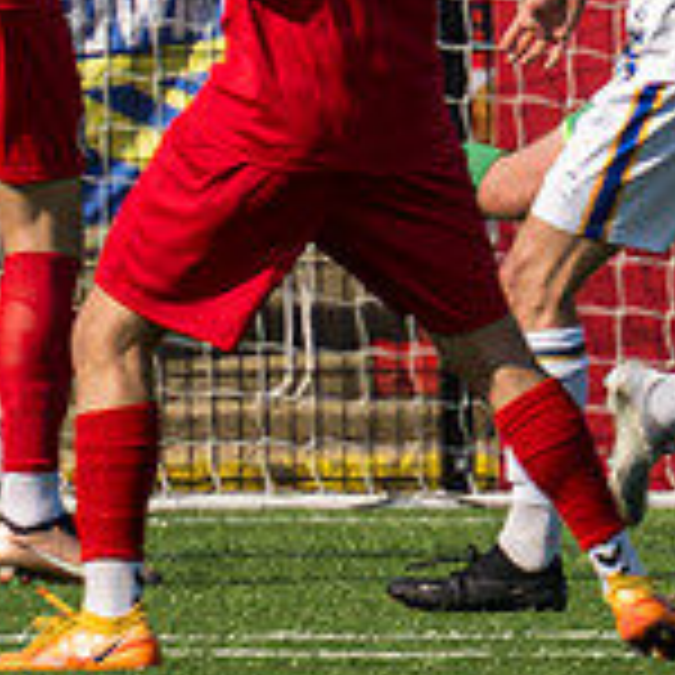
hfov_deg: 0.7
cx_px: 2193
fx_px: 54844
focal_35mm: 2486
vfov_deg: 0.7
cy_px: -460
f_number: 4.5
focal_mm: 240
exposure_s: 1/2500
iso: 200
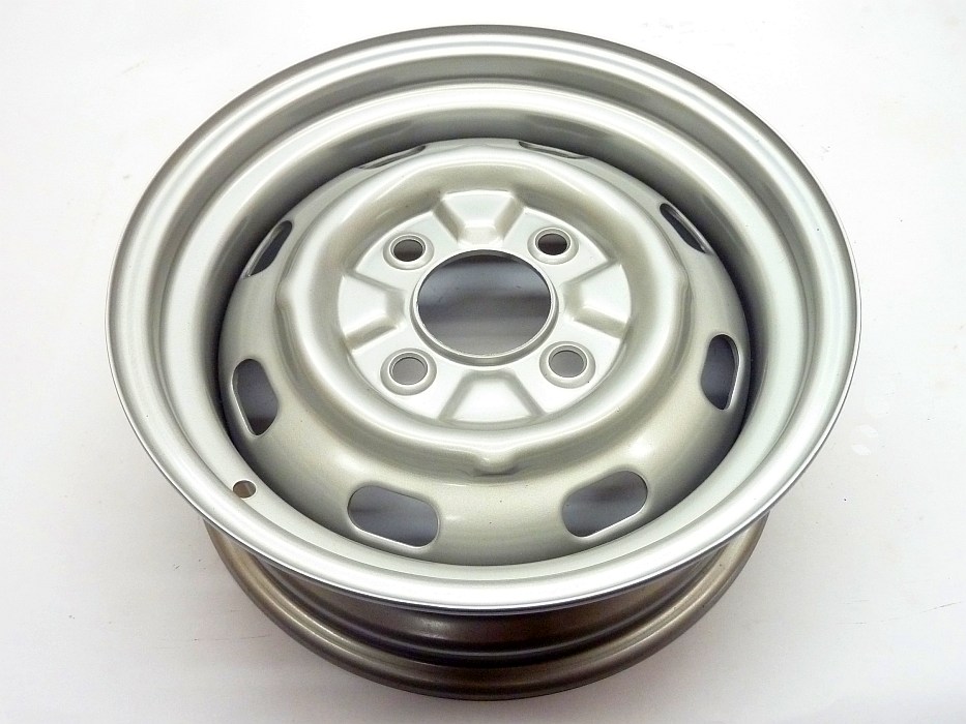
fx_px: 809
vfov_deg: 48.2
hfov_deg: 61.7
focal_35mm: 29
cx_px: 483
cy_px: 362
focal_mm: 4.7
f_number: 3.4
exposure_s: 1/30
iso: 400
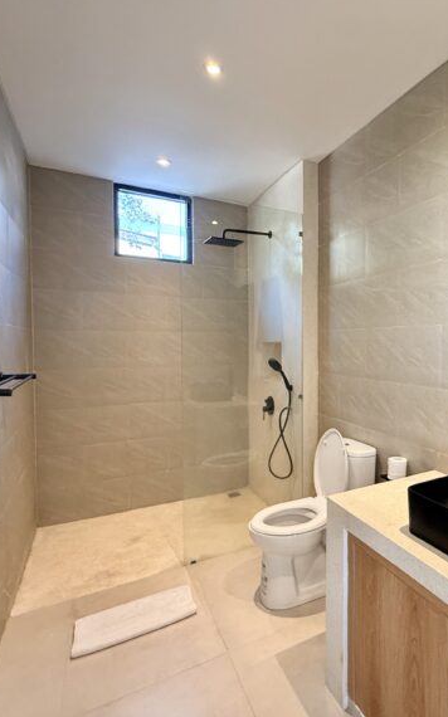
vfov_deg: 85.1
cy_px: 356
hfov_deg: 56.2
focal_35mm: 20
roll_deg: -0.2
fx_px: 391
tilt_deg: -1.2
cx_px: 345
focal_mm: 2.22
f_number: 2.2
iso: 320
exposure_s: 1/100
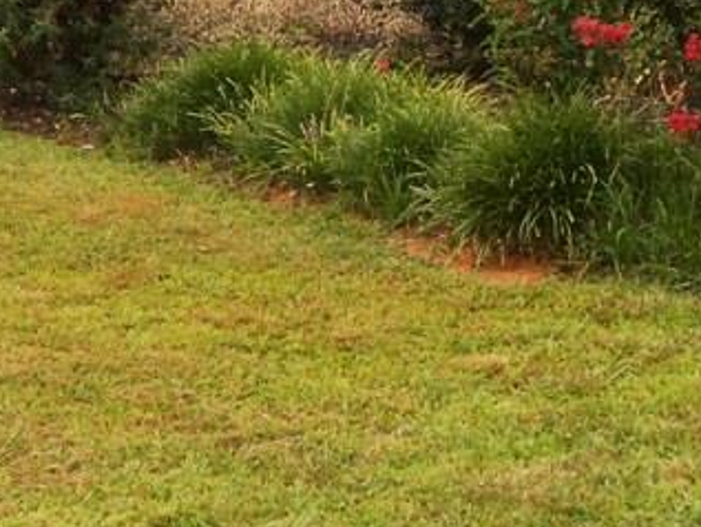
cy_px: -188
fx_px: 2877
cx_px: 232
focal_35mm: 142
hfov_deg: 13.9
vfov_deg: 10.2
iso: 80
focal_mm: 7.8
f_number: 4.5
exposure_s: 1/80
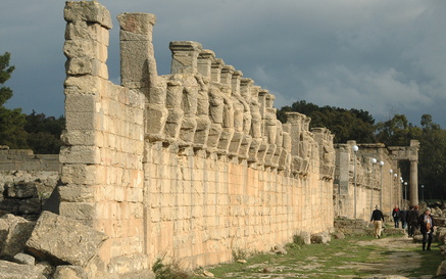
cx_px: 224
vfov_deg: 10.4
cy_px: 145
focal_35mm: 126
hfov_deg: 16.6
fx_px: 1531
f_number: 14
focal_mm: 82
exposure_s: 1/800
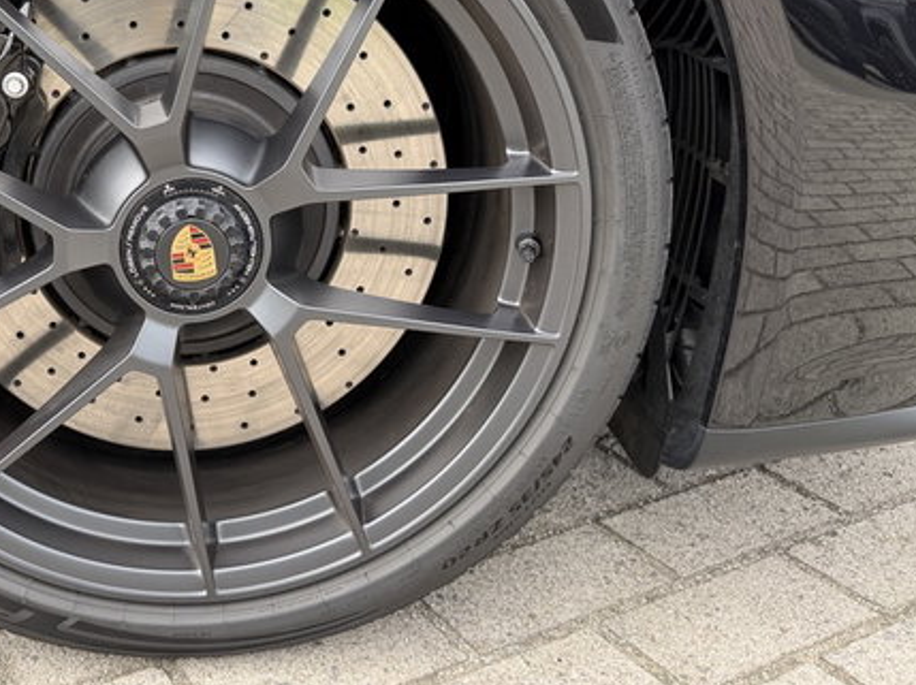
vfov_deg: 33.1
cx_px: 179
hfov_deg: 41.9
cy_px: 194
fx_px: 1137
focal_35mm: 43
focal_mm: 6.76
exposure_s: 1/607
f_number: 1.78
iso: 80
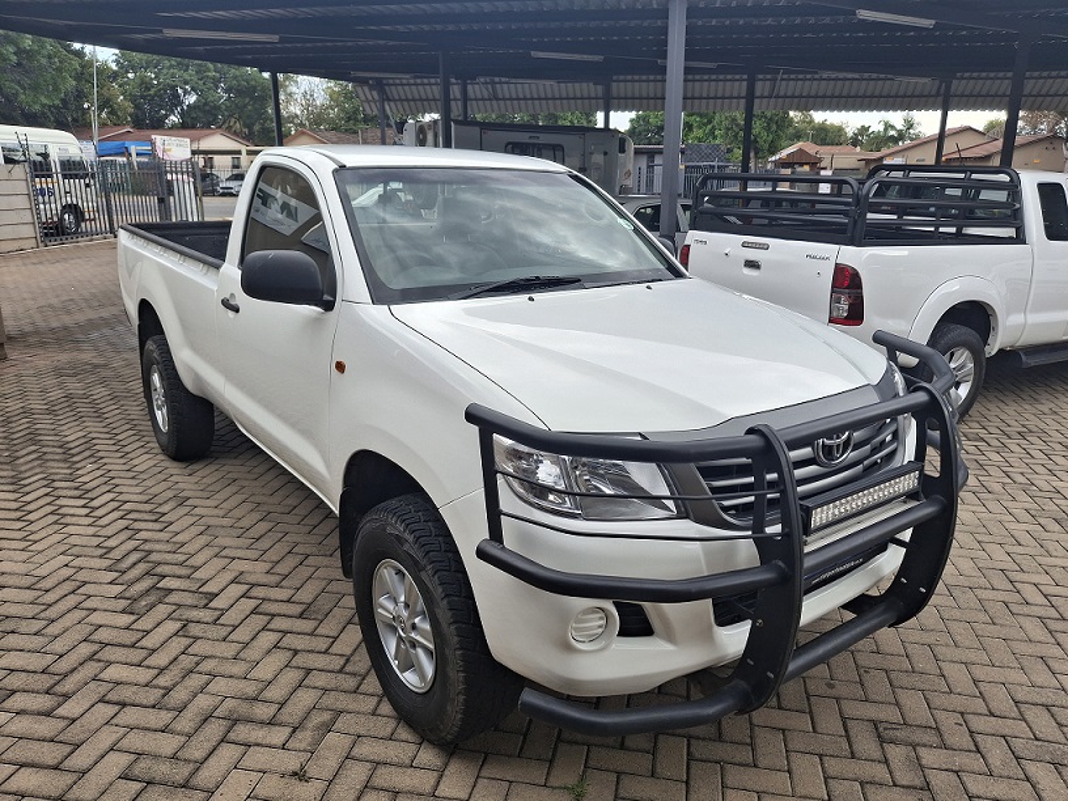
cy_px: 400
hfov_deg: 69.4
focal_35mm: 25
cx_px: 534
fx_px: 771
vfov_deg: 54.9
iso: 32
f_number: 1.8
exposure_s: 1/509
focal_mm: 4.69
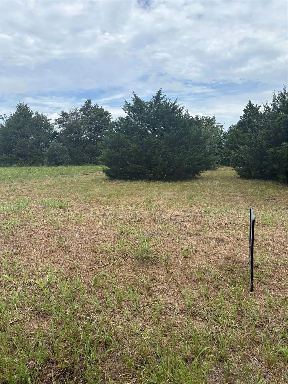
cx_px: 144
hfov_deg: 53.1
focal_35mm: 26
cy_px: 192
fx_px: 288
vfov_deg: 67.3
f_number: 1.6
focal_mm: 5.96
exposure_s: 1/4065
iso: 50
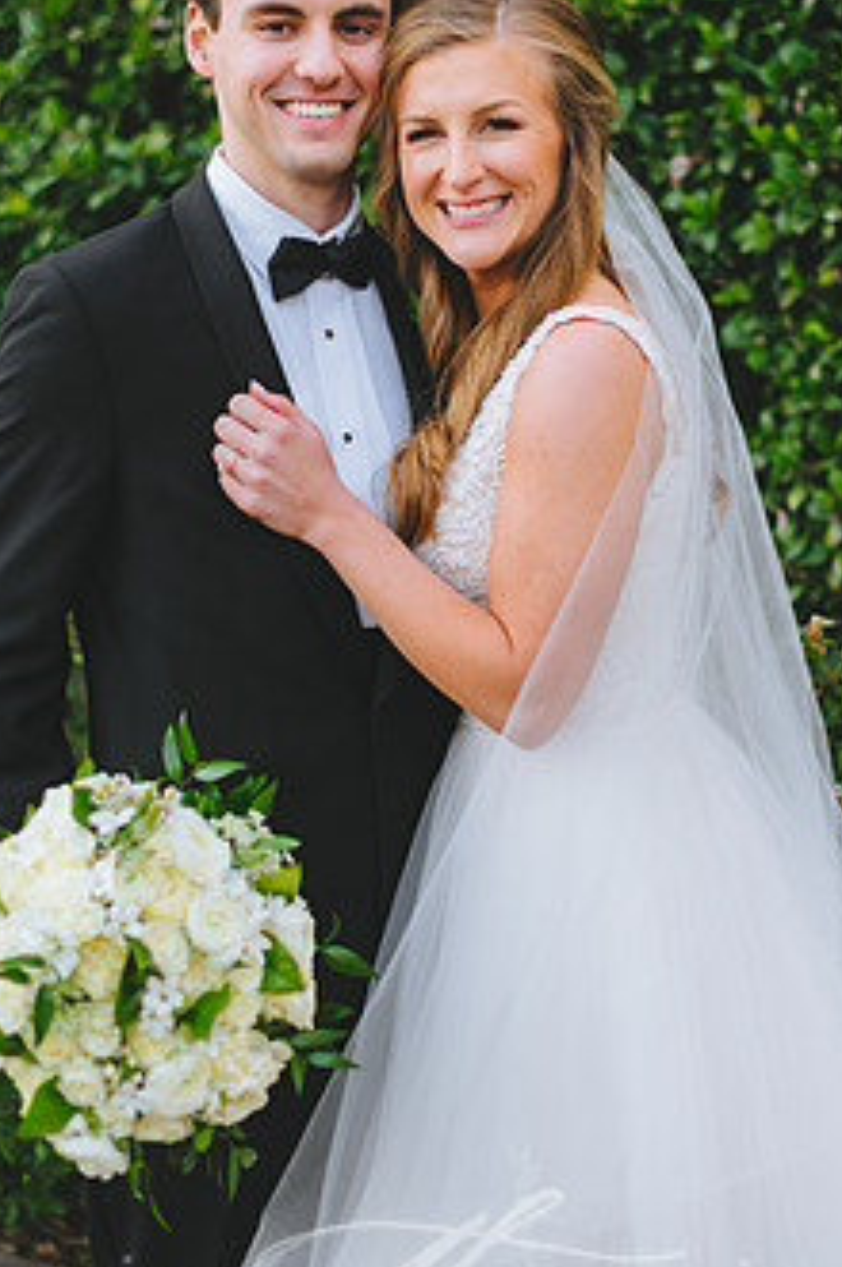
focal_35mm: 68
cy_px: 597
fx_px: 2390
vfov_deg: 29.7
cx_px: 450
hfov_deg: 20.0
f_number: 2
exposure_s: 1/640
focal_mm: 50
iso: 400
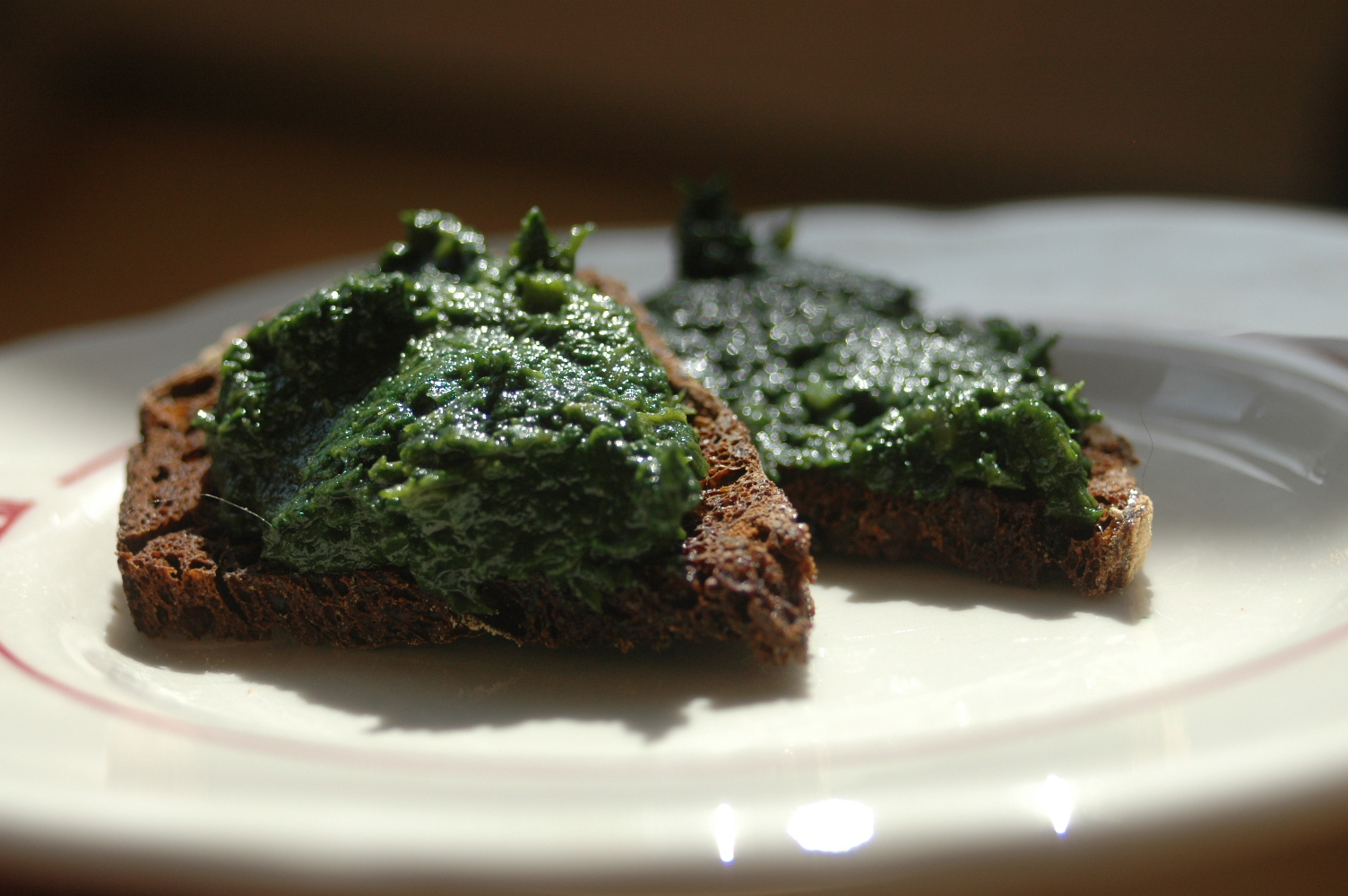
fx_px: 3928
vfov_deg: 13.0
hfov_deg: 19.5
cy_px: 448
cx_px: 674
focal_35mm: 105
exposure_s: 1/640
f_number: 5.6
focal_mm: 70
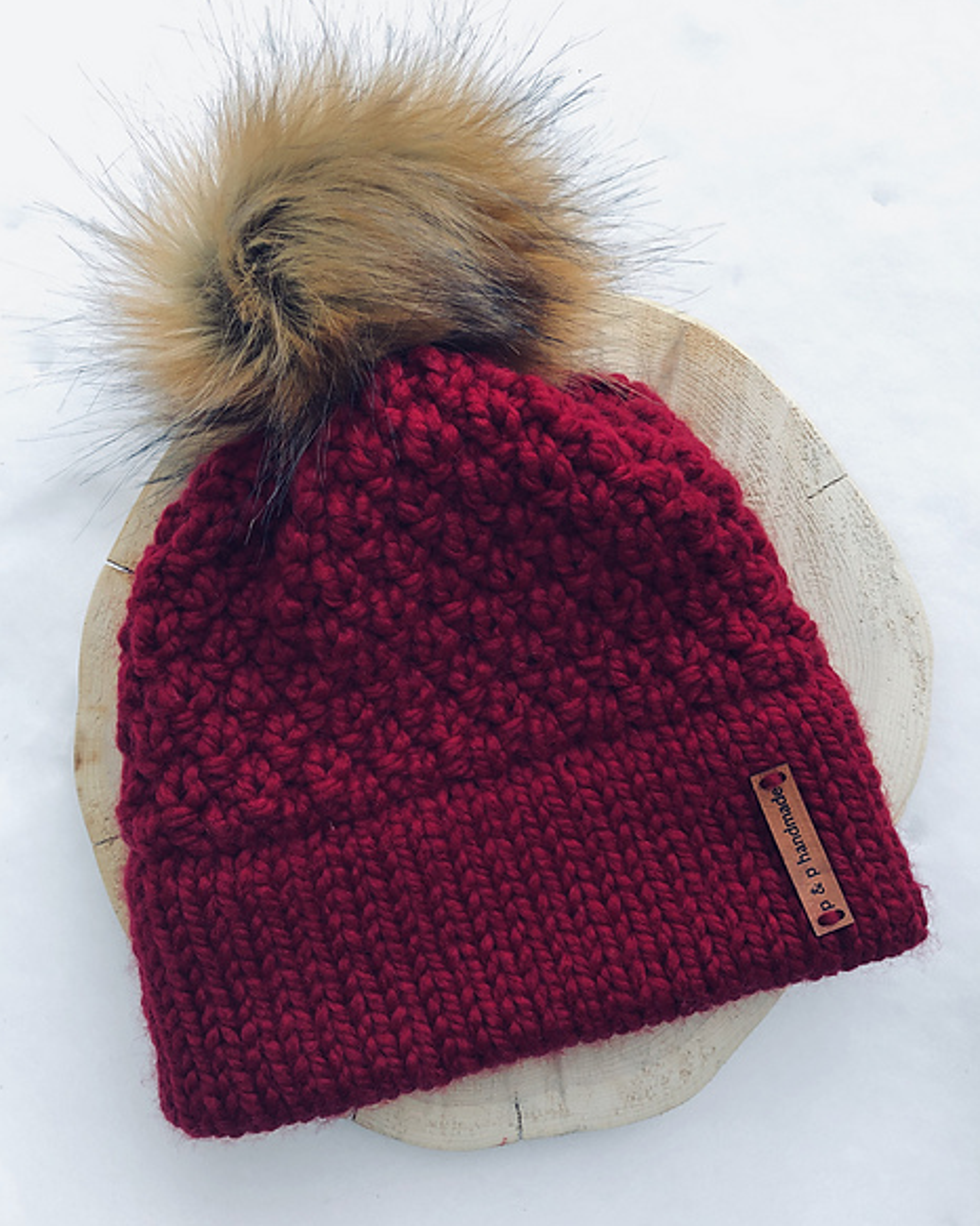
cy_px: 610
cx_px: 479
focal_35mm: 30
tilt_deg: -80.1
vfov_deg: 58.8
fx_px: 1088
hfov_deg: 48.5
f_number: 1.8
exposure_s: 1/30
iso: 32
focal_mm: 3.99
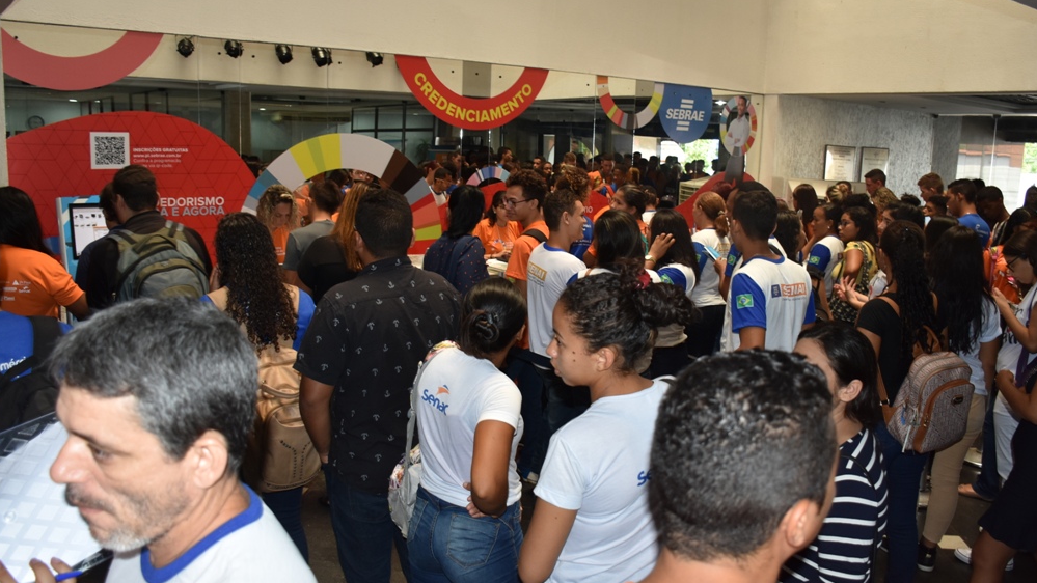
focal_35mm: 29
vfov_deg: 40.2
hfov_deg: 66.1
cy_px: 273
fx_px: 797
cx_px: 517
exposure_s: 1/80
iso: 400
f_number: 3.5
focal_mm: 18
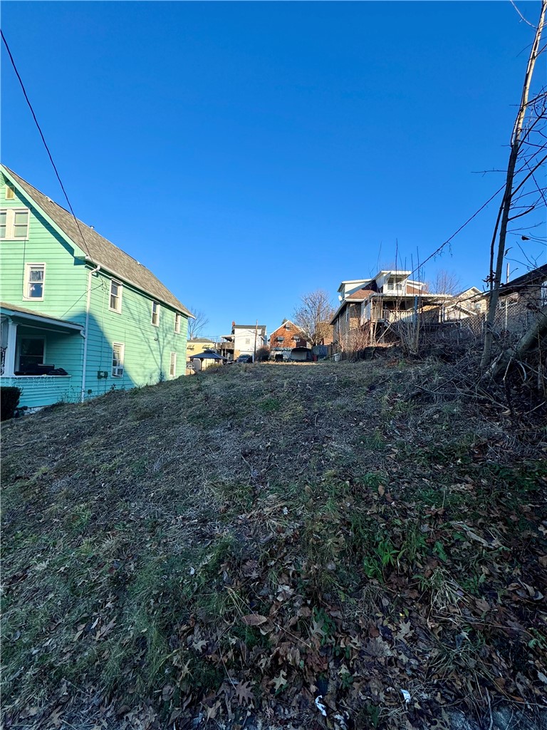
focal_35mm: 14
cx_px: 274
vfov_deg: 102.1
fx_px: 295
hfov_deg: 85.7
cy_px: 365
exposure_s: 1/921
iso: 50
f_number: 2.2
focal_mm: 2.22
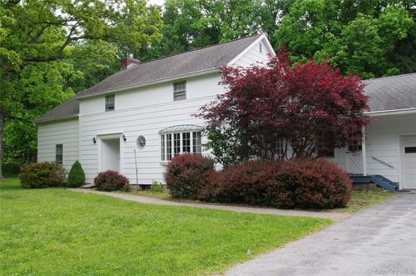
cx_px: 208
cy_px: 138
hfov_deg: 55.9
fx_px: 392
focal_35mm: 34
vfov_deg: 38.7
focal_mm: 23
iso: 400
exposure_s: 1/200
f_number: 7.1
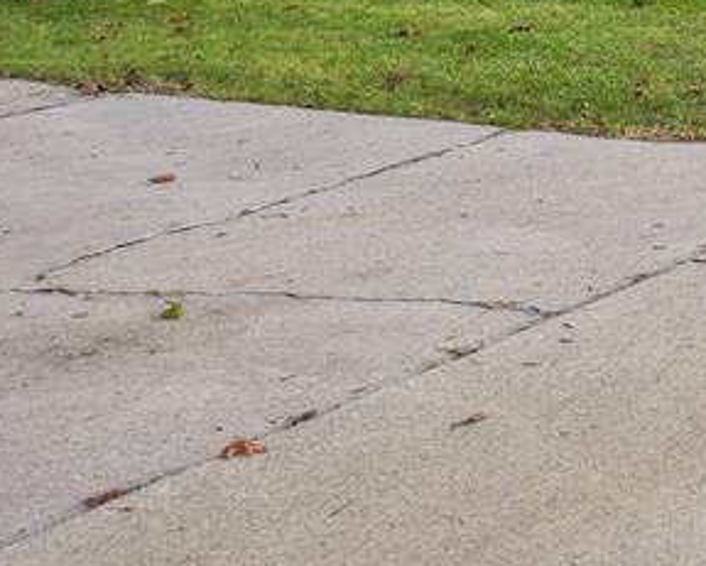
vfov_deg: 16.0
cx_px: 1088
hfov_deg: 18.6
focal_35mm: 90
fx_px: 1882
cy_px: -221
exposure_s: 1/125
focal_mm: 18
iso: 100
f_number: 8
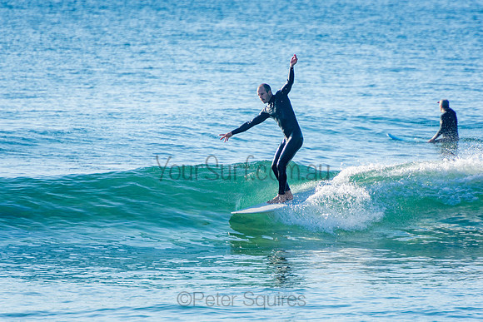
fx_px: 8052
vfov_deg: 2.3
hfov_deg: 3.4
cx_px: 242
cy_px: 161
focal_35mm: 600
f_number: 5.6
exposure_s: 1/1250
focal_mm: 400
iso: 280
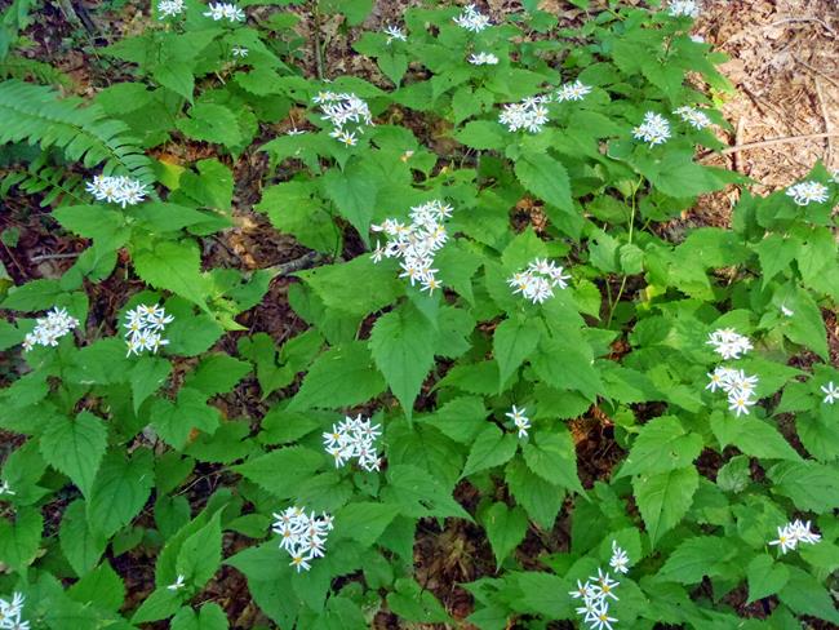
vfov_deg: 33.6
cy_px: 315
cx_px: 420
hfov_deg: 43.8
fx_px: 1043
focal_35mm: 43
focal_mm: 7.73
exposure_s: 1/13
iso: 400
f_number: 4.8
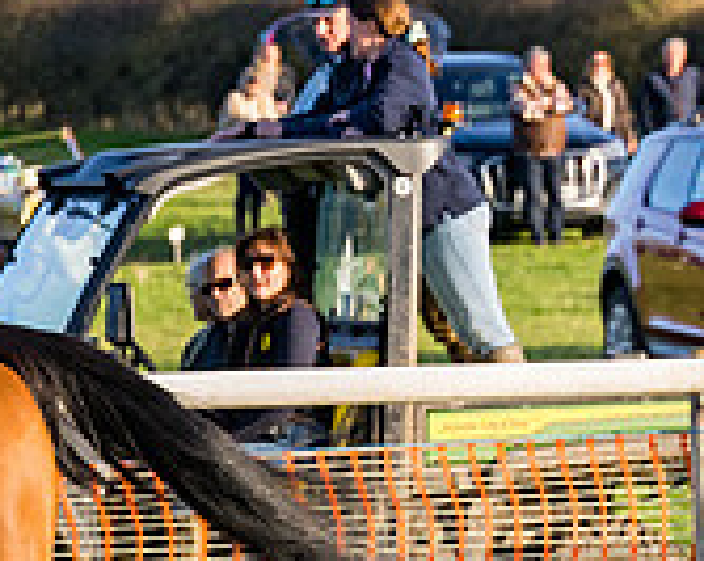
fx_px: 10088
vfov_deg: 3.2
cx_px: -454
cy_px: 460
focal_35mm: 485
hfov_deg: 4.0
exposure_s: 1/1600
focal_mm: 78
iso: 400
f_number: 3.5
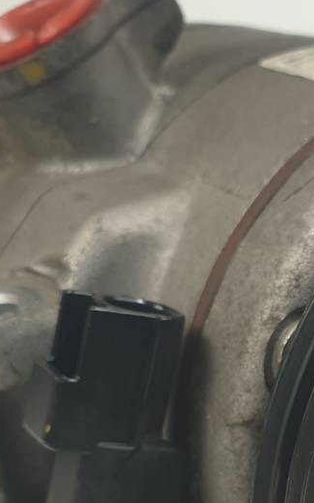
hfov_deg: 16.2
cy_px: 426
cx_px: 409
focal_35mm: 76
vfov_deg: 26.5
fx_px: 1041
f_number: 2.4
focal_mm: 4.3
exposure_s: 1/100
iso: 64
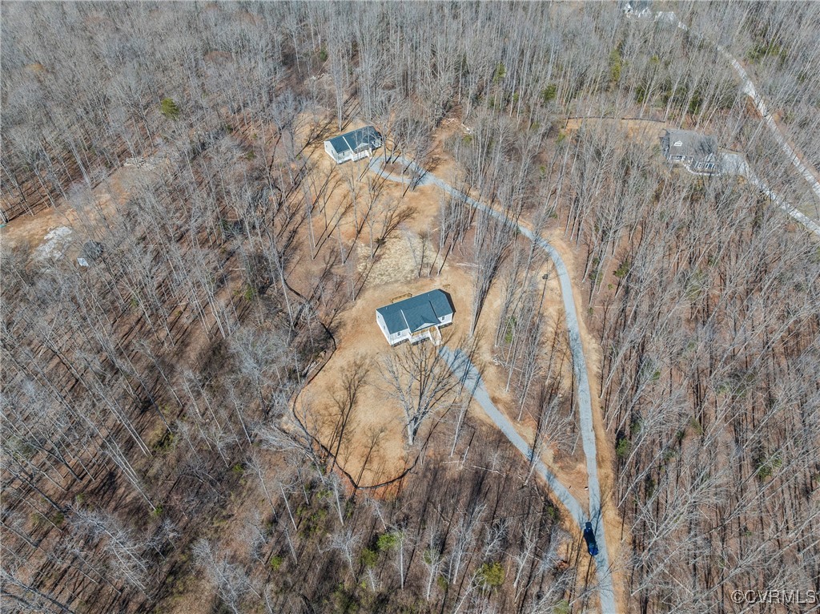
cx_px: 410
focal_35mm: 24
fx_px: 568
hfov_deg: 71.6
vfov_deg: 56.7
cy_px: 307
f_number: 8
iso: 400
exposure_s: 1/640
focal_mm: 12.29
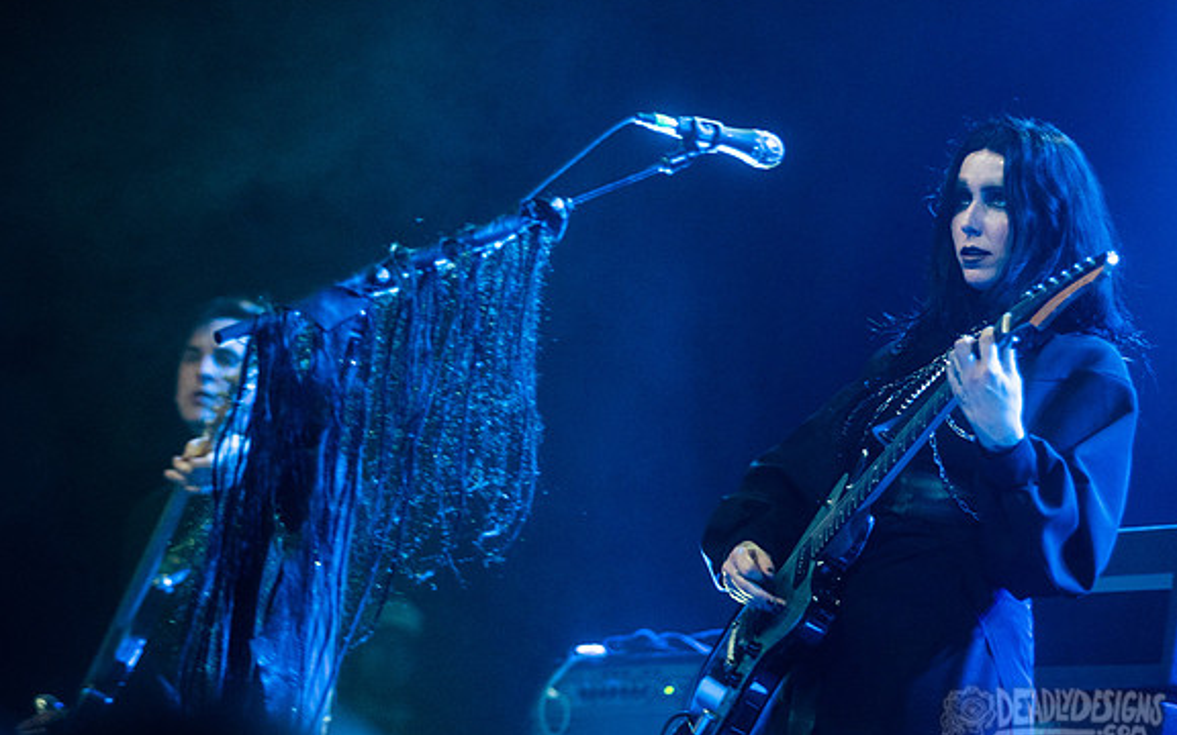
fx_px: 4587
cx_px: 591
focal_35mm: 143
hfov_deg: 14.6
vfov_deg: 9.2
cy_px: 319
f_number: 2.8
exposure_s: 1/100
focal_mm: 125
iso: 3200
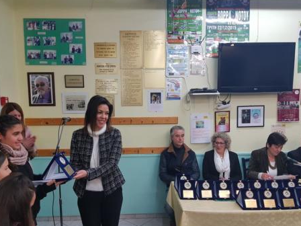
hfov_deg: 61.7
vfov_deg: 48.2
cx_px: 148
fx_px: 252
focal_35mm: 29
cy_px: 119
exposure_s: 1/93
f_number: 1.7
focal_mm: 4.2
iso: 200
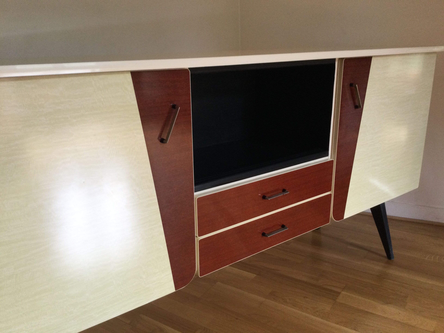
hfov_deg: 58.4
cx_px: 222
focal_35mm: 31
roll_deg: +2.9
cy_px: 166
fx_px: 398
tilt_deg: -18.6
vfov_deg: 45.4
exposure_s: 1/33
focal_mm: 3.3
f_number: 2.4
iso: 100
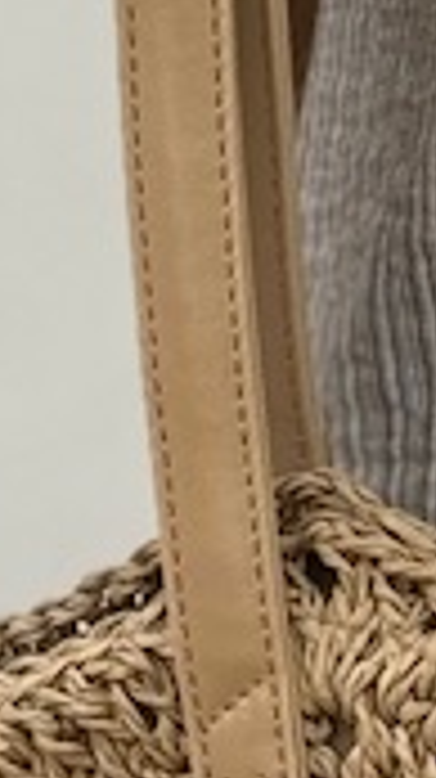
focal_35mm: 387
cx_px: -157
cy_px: -180
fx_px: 7973
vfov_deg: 5.6
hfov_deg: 3.1
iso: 64
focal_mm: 6.76
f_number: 1.78
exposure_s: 1/578
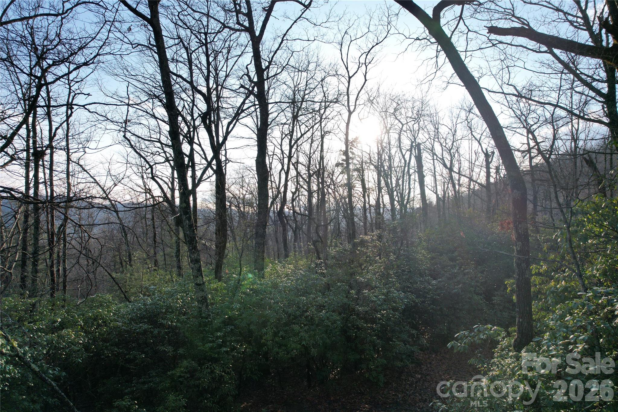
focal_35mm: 22
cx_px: 309
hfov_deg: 78.6
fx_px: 378
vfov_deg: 57.2
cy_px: 206
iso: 100
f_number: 2.8
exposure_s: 1/1250
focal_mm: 8.38
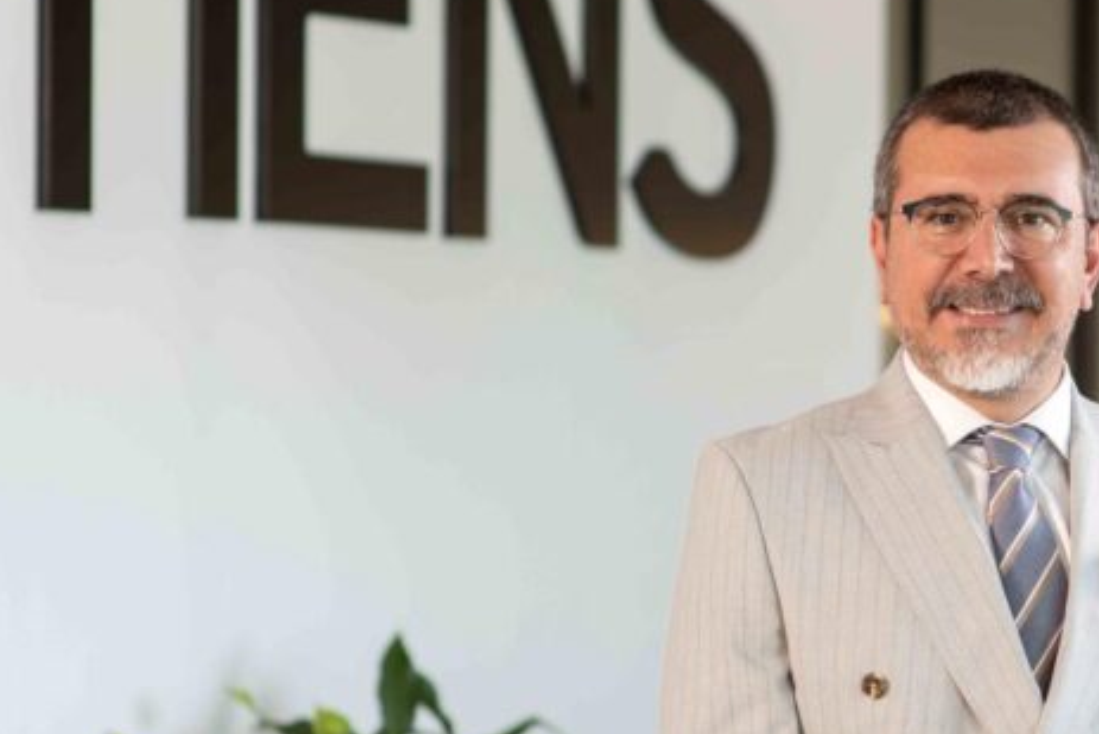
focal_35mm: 188
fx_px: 5741
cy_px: 472
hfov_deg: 10.9
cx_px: 957
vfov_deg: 7.3
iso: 100
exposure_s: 1/40
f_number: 2.8
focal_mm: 85
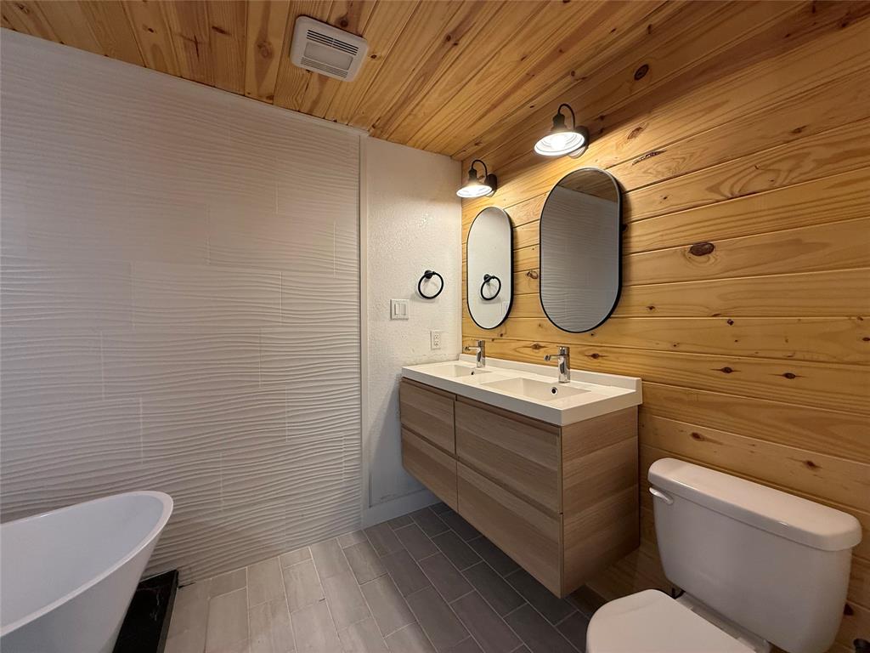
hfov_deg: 102.1
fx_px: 352
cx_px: 435
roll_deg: +0.0
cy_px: 326
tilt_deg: -0.9
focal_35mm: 14
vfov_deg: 85.7
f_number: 2.2
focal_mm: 2.22
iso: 200
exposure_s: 1/120
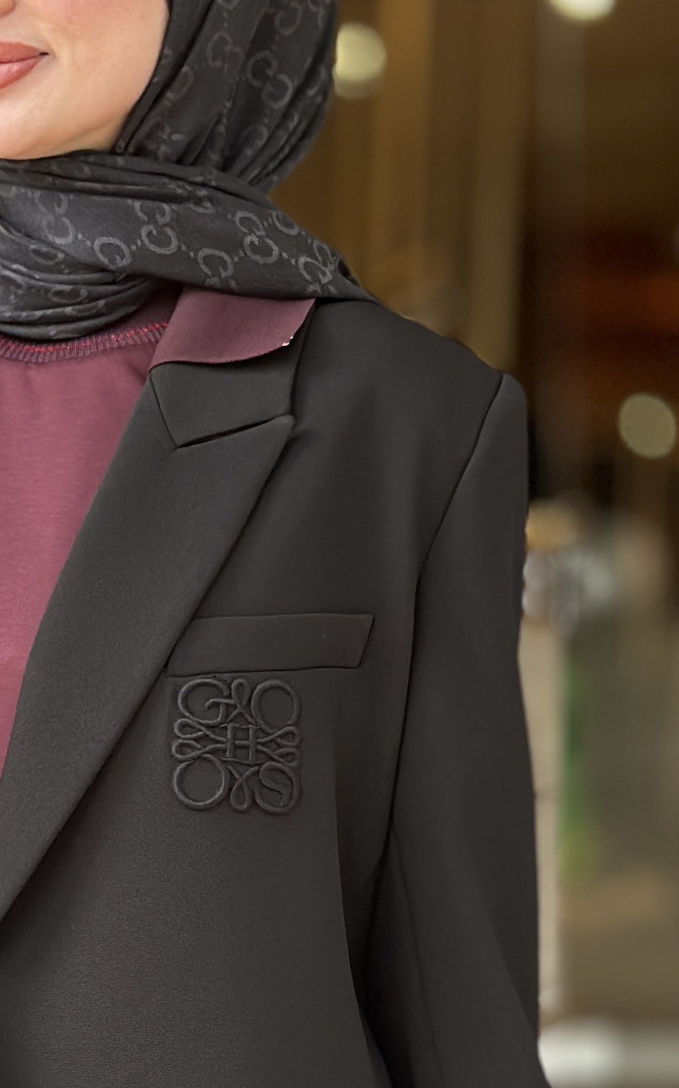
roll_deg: -1.1
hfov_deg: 9.4
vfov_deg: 15.0
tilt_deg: -2.5
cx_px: 100
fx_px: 4117
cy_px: 770
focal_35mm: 139
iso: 80
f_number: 1.78
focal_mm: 6.86
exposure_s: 1/484
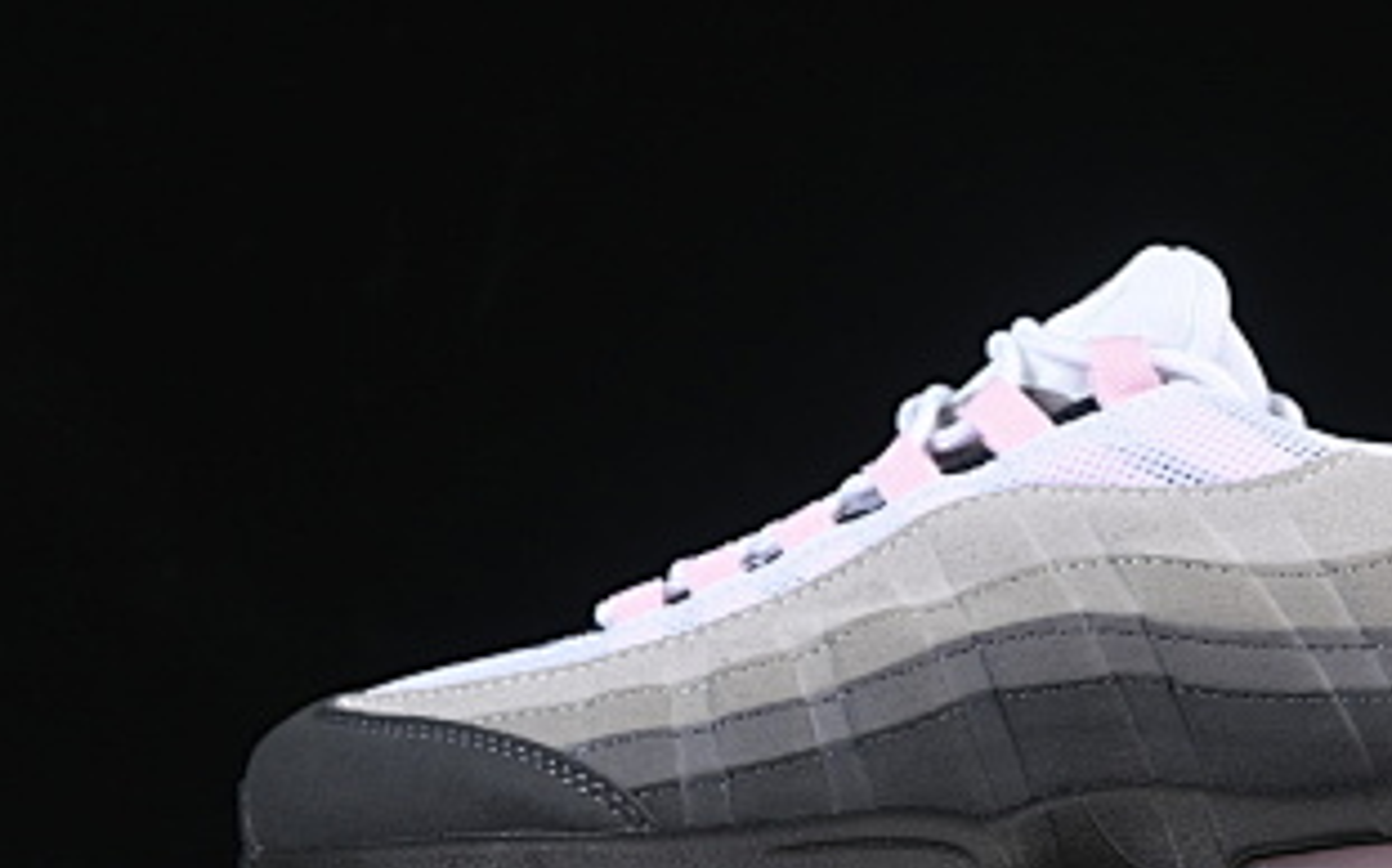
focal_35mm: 123
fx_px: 4664
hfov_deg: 16.9
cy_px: 557
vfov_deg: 10.6
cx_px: 1029
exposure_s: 1/60
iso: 160
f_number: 6.3
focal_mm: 50
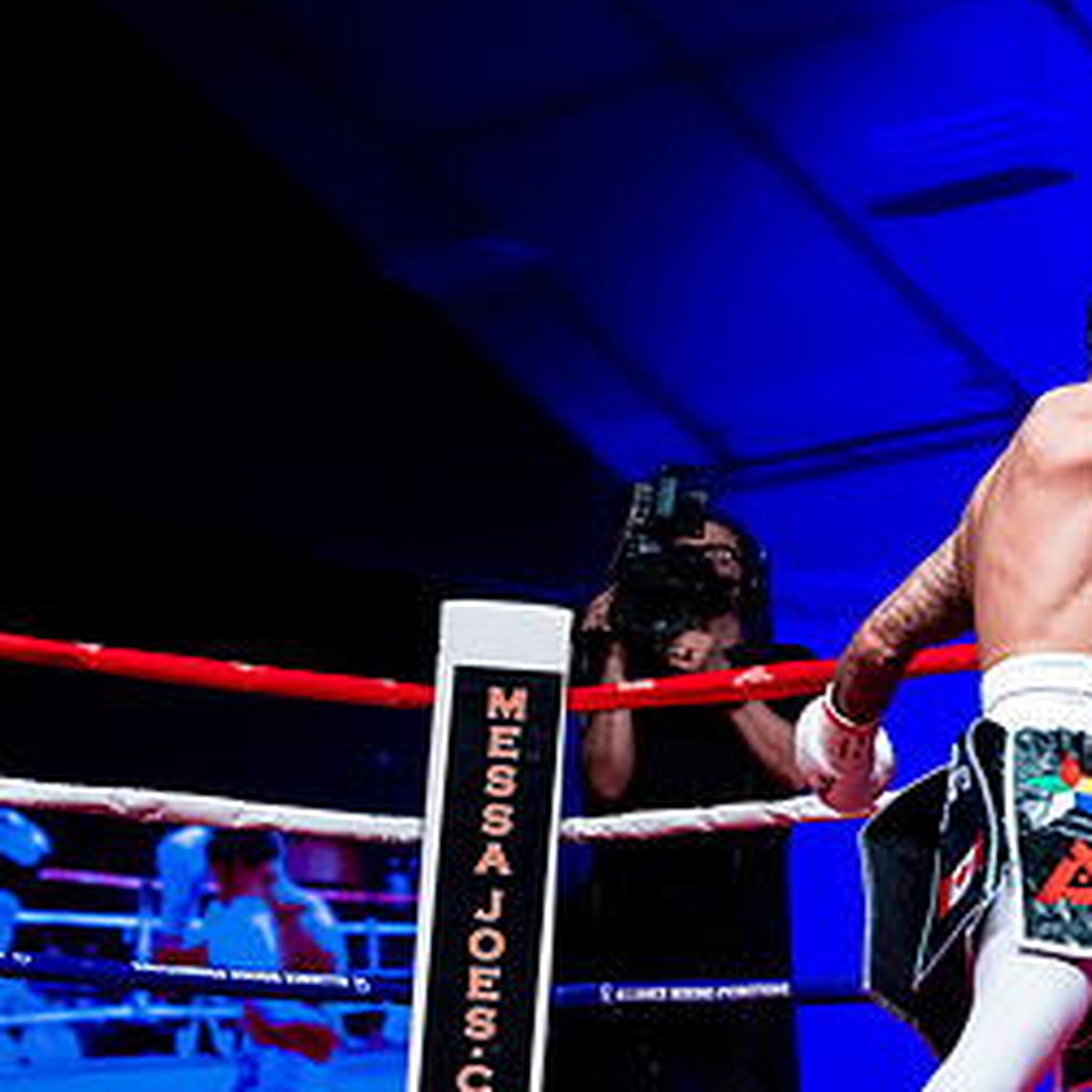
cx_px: 1227
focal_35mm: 114
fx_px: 4069
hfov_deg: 14.9
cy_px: 646
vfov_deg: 15.3
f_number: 2.8
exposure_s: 1/1000
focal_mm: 58
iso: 4000
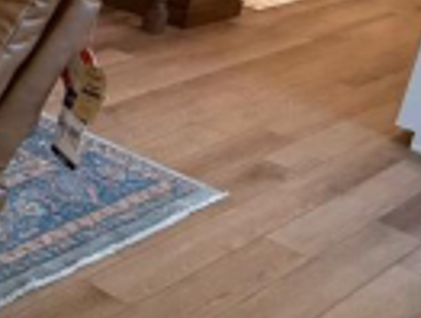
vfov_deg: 19.9
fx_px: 866
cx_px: -345
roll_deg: -3.6
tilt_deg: -18.0
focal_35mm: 71
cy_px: -29
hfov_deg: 19.8
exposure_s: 1/120
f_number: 2.2
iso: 320
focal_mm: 2.22
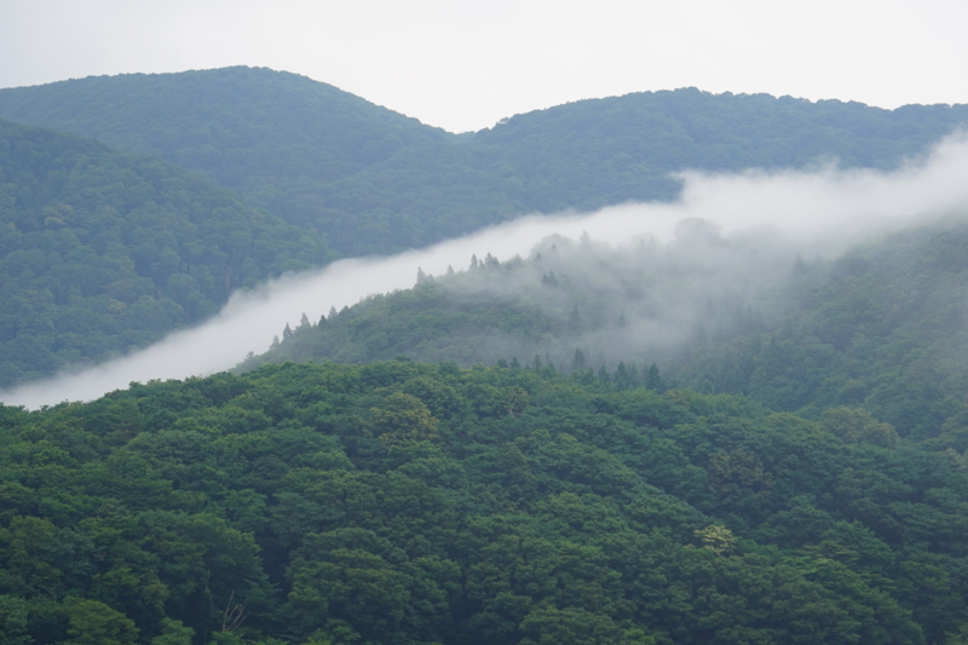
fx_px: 3253
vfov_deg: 11.3
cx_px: 484
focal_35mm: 121
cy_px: 322
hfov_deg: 16.9
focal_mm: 81
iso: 100
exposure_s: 1/125
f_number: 5.6
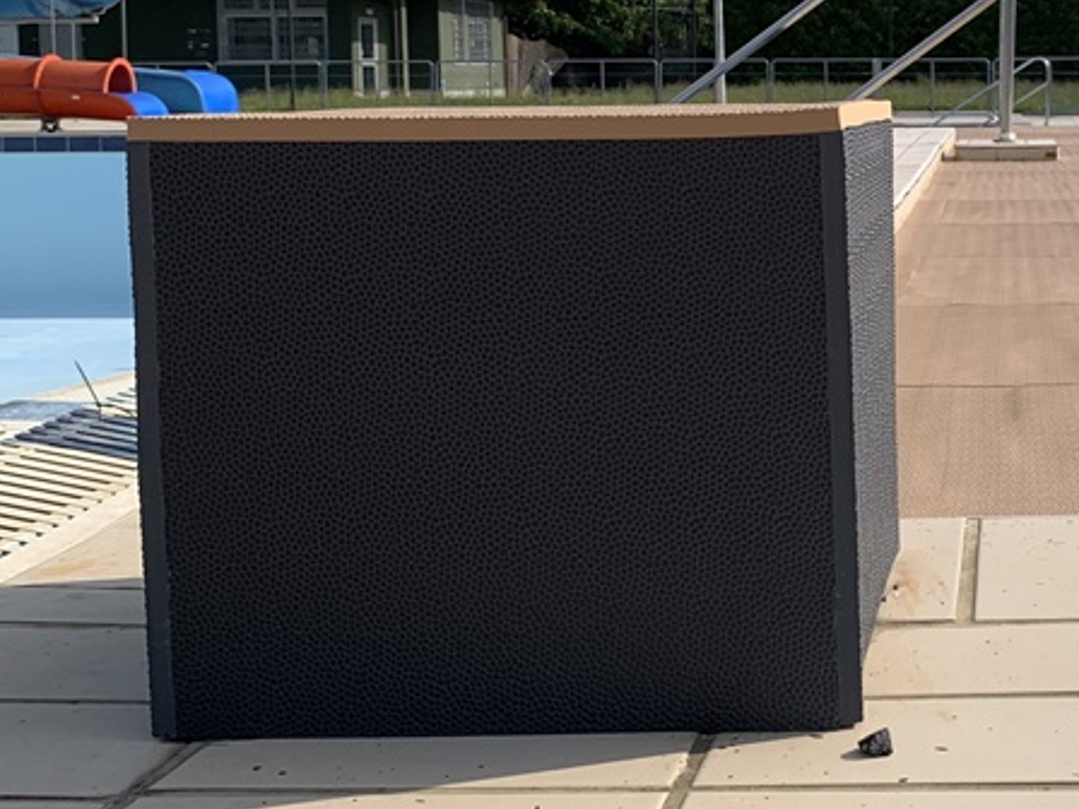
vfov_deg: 25.0
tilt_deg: -4.3
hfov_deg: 31.6
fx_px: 1808
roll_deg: +0.1
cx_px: 985
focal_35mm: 58
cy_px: 229
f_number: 1.8
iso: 25
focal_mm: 4.25
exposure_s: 1/2681
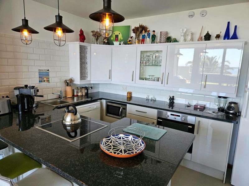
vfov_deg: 58.9
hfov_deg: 73.9
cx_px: 124
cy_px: 93
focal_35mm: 23
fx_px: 165
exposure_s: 1/100
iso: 80
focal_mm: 5.4
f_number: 1.8
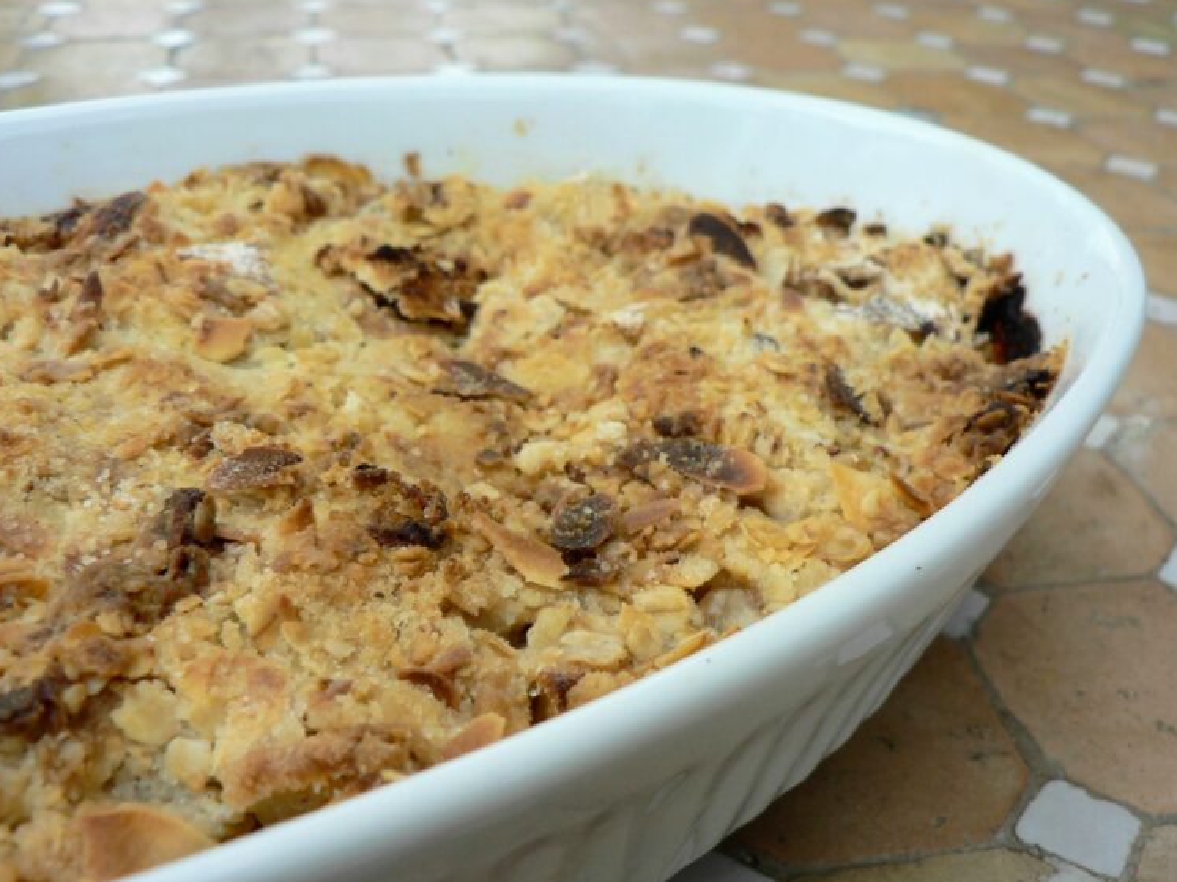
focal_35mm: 37
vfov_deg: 38.7
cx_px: 586
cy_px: 439
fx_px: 1258
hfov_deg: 50.1
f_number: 2.8
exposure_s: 1/200
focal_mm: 6
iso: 80
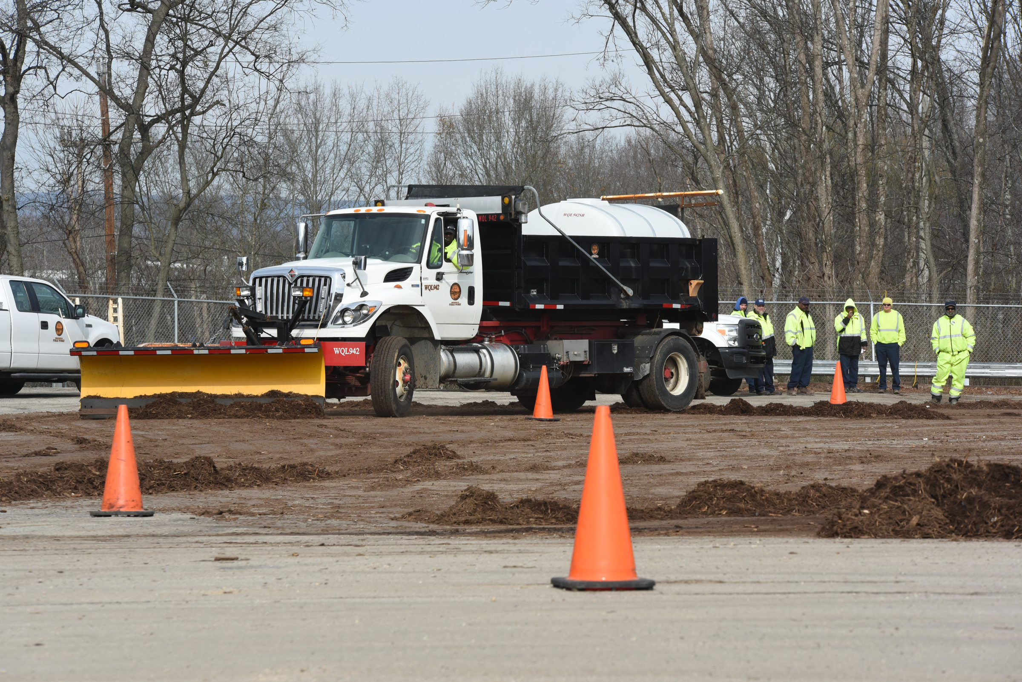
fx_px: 4544
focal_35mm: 160
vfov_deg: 8.6
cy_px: 341
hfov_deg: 12.8
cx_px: 511
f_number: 8
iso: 800
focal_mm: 160
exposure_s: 1/1000
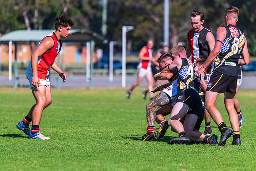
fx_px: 2845
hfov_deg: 5.2
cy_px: 86
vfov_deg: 3.4
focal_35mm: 400
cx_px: 128
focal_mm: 400
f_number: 6.3
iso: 800
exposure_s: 1/3200
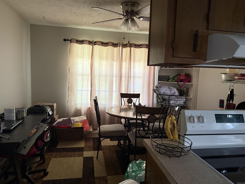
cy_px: 92
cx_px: 122
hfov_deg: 71.6
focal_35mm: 24
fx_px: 170
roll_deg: -2.1
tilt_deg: -4.7
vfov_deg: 56.8
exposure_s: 1/60
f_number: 1.78
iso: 500
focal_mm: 6.76
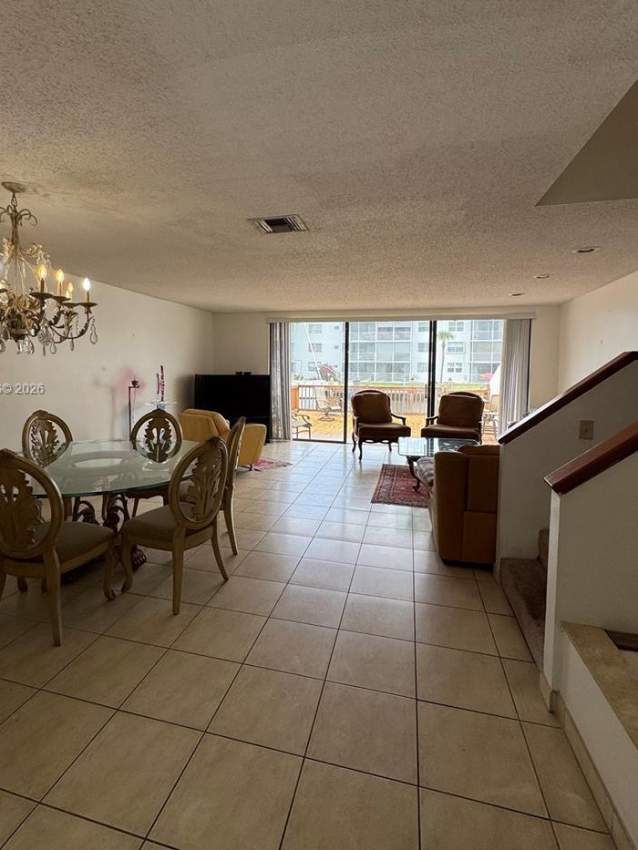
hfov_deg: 71.4
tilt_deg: -3.2
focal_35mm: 18
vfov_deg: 87.6
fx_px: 442
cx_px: 285
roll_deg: -0.2
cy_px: 390
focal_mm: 2.22
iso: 40
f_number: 2.2
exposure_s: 1/189
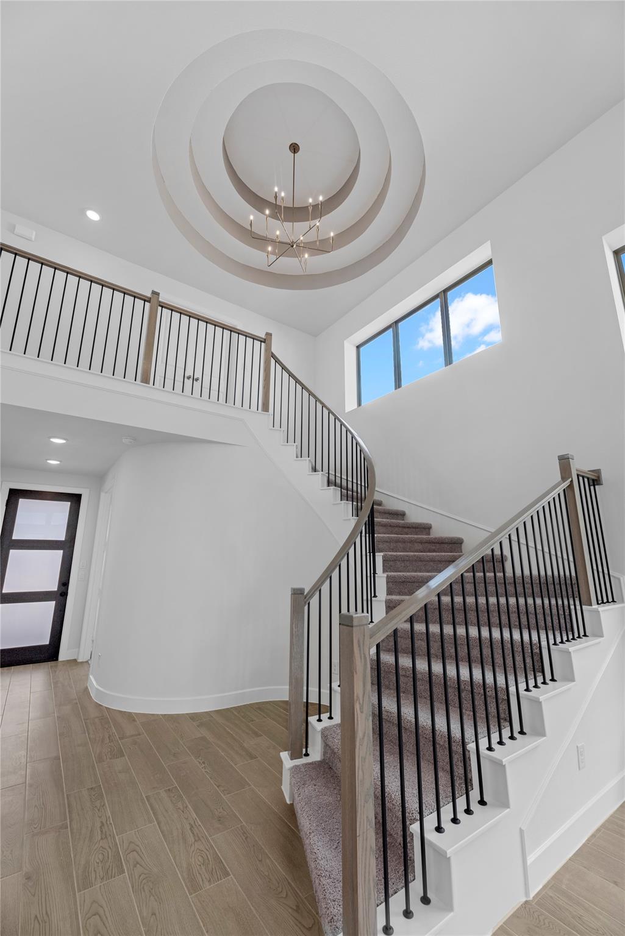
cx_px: 312
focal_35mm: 14
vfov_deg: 104.2
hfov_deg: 81.2
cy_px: 468
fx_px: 364
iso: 250
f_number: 9
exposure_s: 1/20
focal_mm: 14
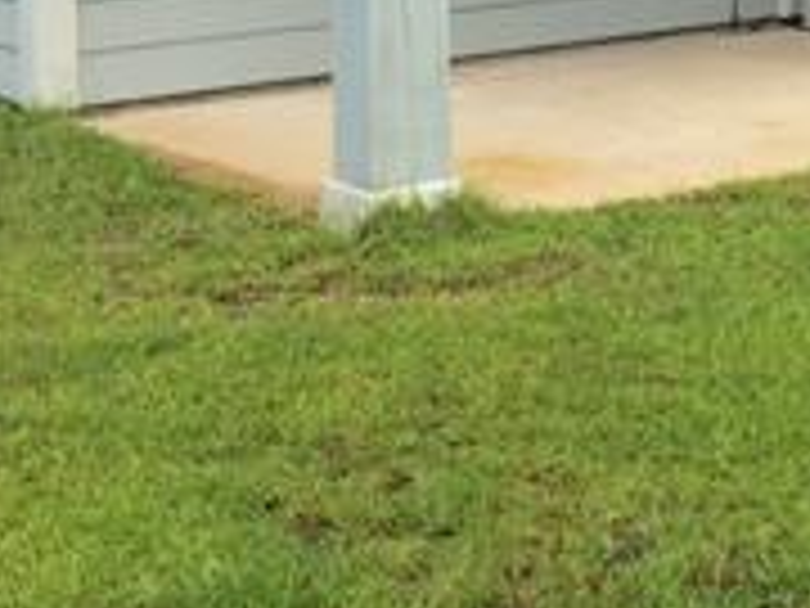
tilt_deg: -2.2
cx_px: 968
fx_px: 2410
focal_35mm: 103
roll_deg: +0.8
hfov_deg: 18.1
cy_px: -203
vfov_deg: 13.8
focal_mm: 4.15
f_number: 2.2
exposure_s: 1/718
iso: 25
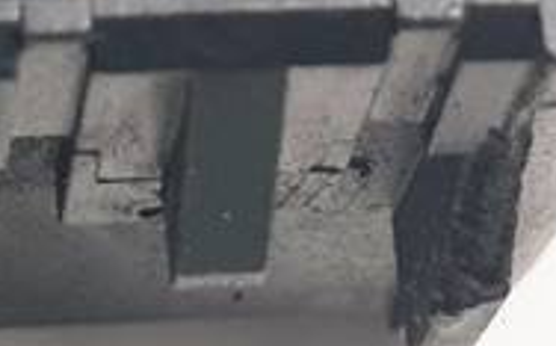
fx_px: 1423
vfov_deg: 12.9
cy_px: -217
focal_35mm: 94
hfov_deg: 22.1
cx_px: 251
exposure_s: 1/100
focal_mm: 4.3
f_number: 2.4
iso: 100
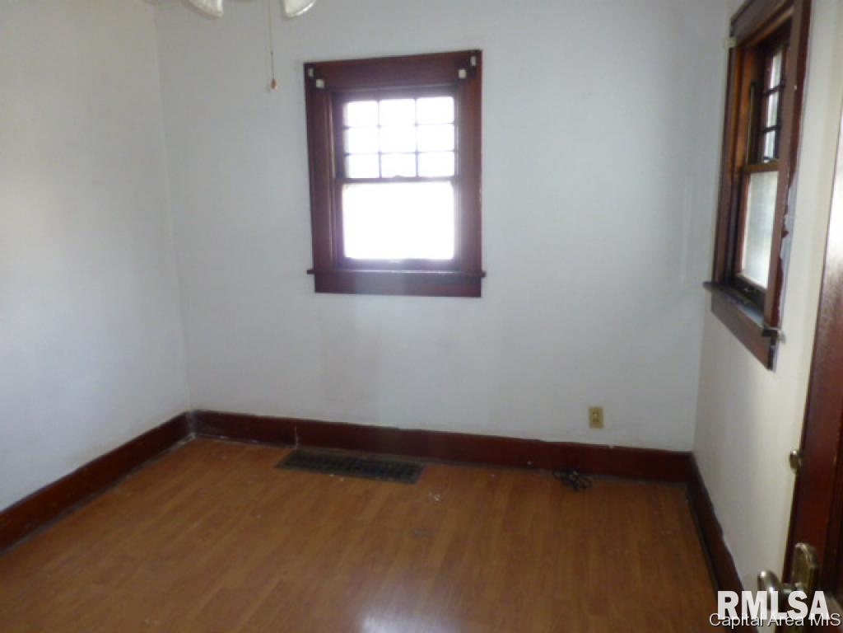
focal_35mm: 24
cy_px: 316
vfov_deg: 56.8
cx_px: 422
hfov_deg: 71.6
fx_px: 584
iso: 320
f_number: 3.3
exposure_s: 1/60
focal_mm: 4.3
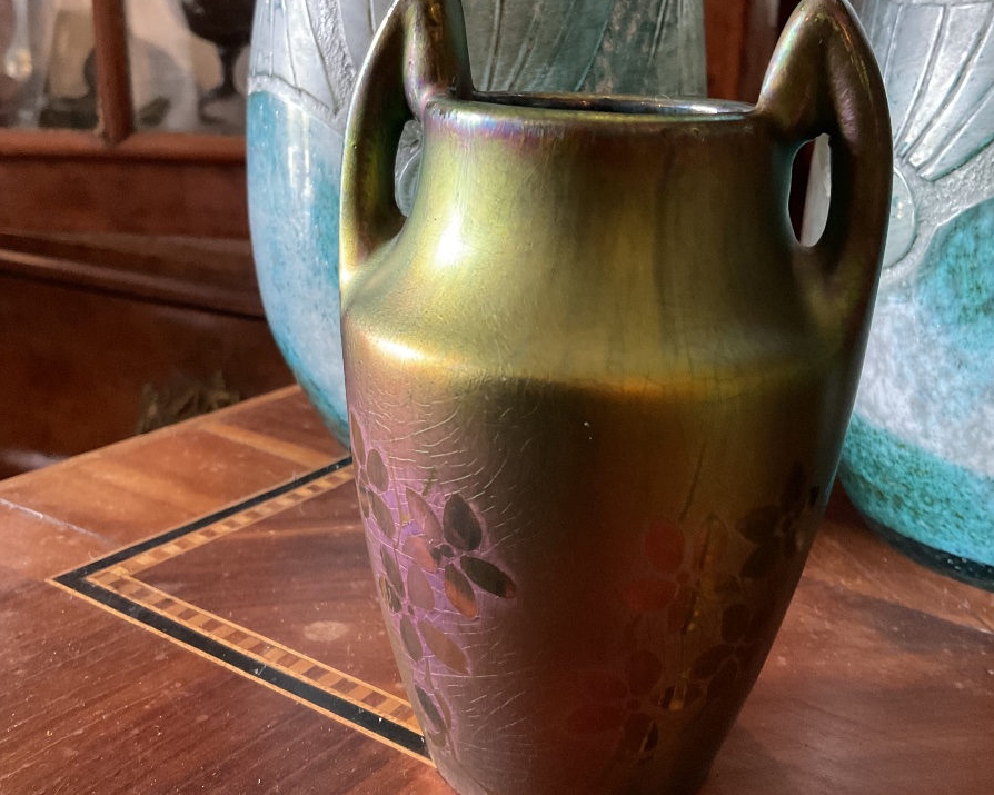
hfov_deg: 47.9
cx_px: 499
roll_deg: -2.6
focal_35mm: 38
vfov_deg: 39.1
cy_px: 386
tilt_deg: -18.6
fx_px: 1118
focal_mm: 3
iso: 250
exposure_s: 1/40
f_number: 1.8
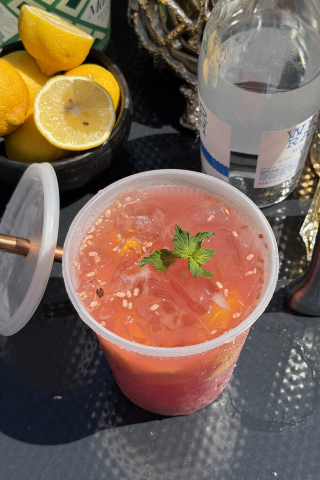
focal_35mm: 51
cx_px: 179
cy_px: 241
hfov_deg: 26.5
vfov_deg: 38.9
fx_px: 680
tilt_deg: -60.0
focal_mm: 6.76
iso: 64
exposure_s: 1/4098
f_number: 1.78
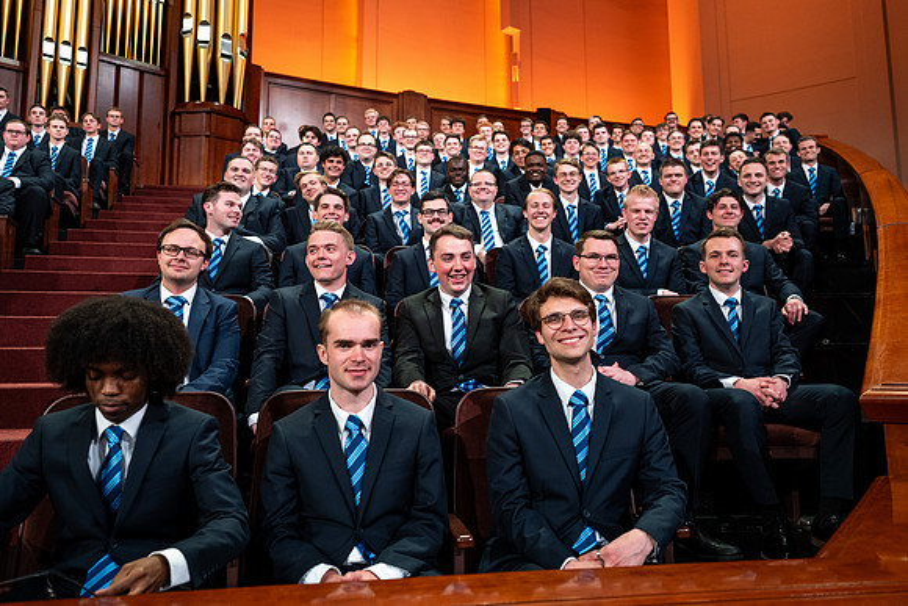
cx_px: 450
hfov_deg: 65.4
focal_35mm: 28
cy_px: 252
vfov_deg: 46.2
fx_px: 707
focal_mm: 24
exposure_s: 1/250
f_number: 2.8
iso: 1600
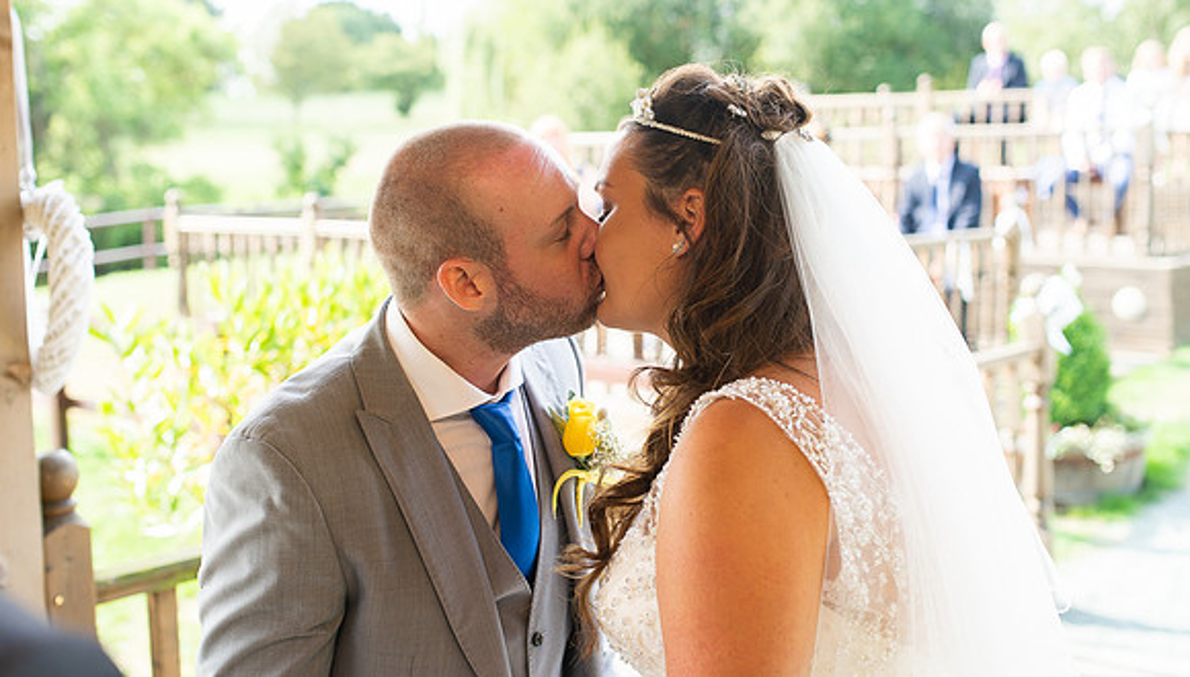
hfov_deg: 43.2
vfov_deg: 25.3
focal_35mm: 48
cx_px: 588
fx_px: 1504
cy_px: 275
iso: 100
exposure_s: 1/250
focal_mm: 35
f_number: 2.8
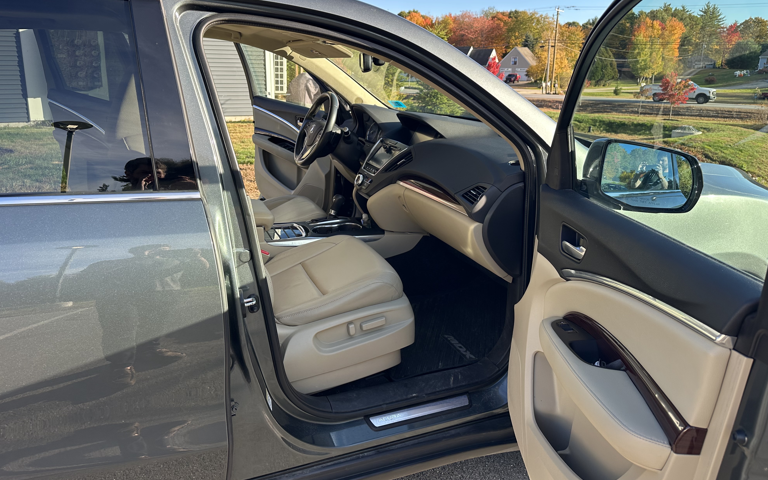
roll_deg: -1.0
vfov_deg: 47.4
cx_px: 379
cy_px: 197
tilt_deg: -8.6
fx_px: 544
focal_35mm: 26
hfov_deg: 70.4
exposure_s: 1/672
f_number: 1.78
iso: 80
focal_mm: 6.86
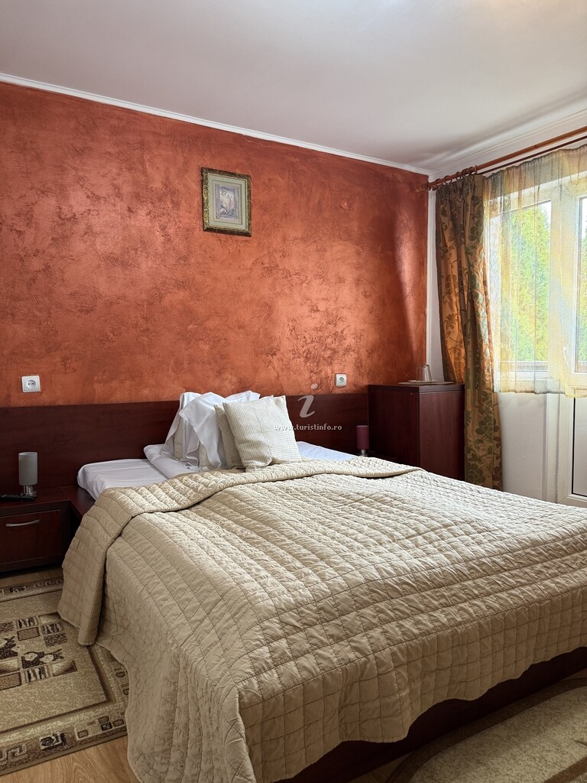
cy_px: 392
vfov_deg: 71.6
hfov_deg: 56.8
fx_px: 543
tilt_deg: -3.7
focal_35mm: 24
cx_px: 294
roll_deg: +0.1
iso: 200
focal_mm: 6.76
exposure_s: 1/50
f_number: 1.78
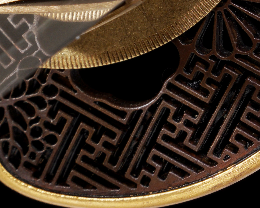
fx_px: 2277
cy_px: -15
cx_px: -84
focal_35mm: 296
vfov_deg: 5.2
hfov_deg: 6.5
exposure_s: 1/160
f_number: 11
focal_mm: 50
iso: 100
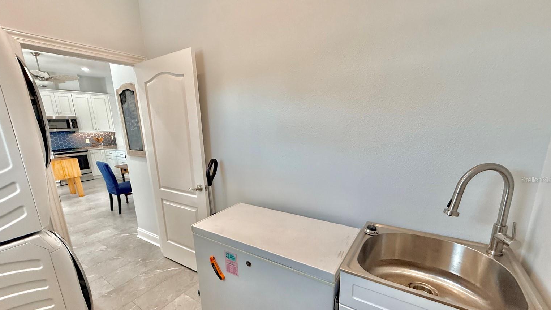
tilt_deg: -13.4
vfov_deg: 66.7
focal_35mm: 16
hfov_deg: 99.3
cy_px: 180
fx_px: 234
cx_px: 267
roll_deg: +0.4
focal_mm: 2.22
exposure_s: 1/120
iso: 200
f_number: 2.2
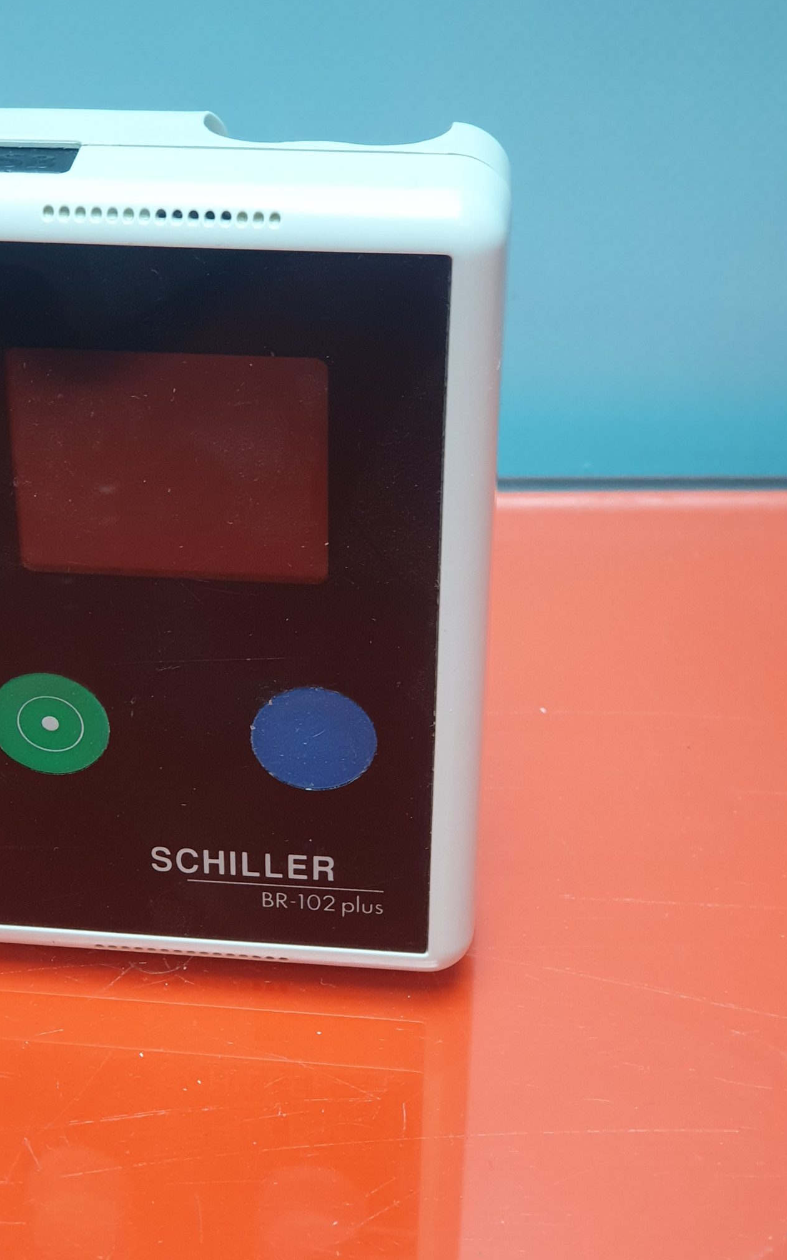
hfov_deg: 18.5
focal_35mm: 70
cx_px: 194
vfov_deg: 29.4
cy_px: 691
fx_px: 2402
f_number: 2.4
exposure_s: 1/33
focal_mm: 6
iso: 160
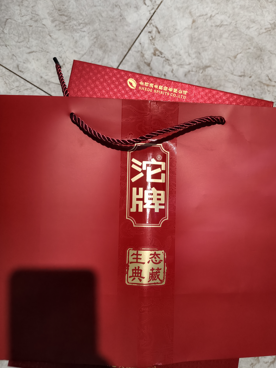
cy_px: 190
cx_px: 147
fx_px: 266
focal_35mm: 25
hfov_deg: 54.8
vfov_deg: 69.4
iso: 1440
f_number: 1.88
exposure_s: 1/33.3
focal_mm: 5.56
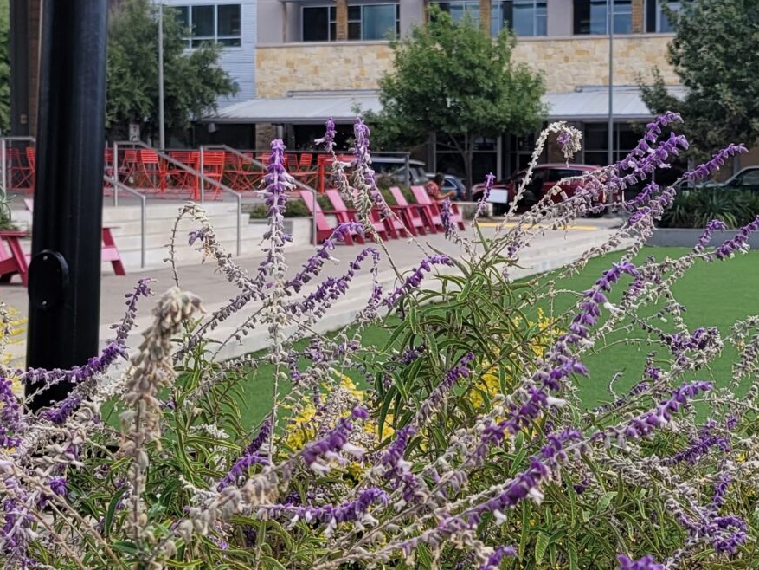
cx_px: 334
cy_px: 233
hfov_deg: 26.7
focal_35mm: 73
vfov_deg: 20.2
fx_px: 1601
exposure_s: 1/705
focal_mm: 7
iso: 20
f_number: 1.8
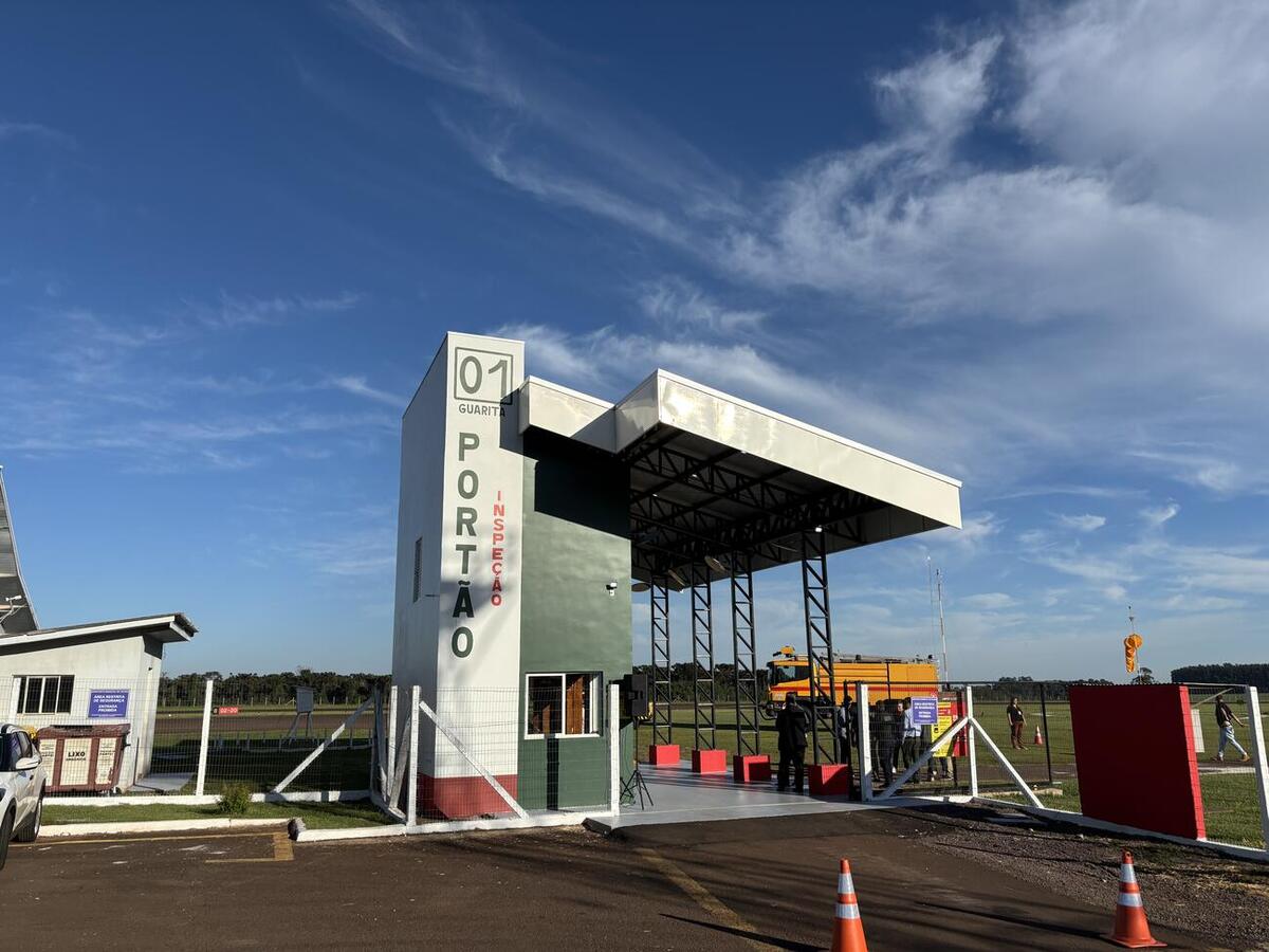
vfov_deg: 53.1
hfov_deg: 67.3
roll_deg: +1.0
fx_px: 953
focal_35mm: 26
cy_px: 476
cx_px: 634
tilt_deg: +11.9
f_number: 1.6
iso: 50
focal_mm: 5.96
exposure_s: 1/4854
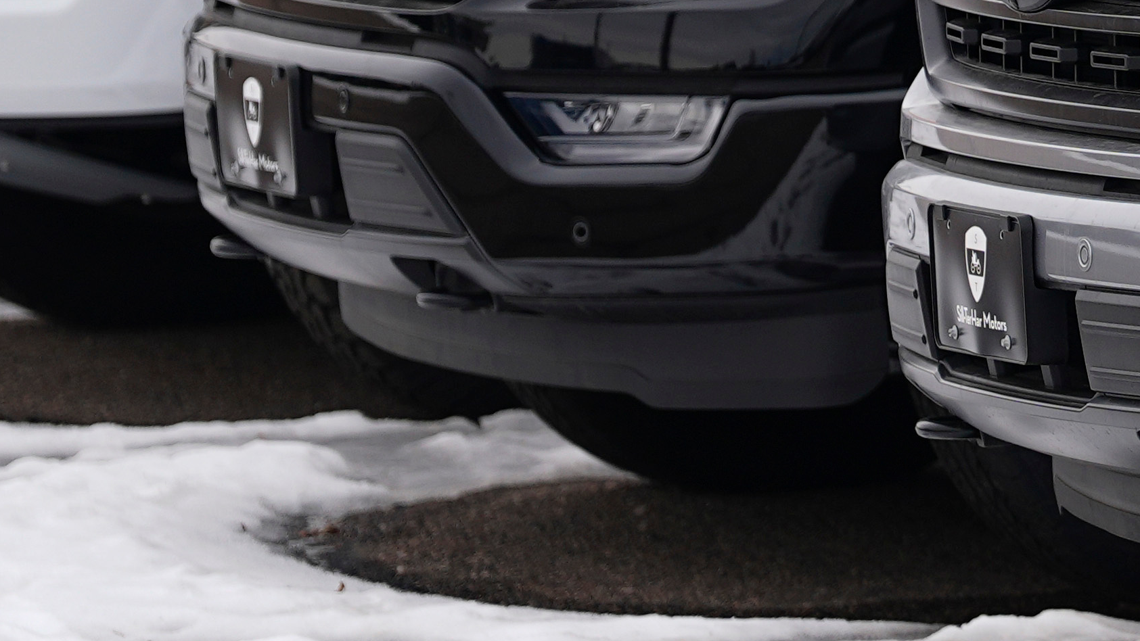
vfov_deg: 2.1
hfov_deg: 3.7
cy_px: -126
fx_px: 17594
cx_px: 1709
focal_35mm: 582
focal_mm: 156
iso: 200
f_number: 3.2
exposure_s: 1/1600
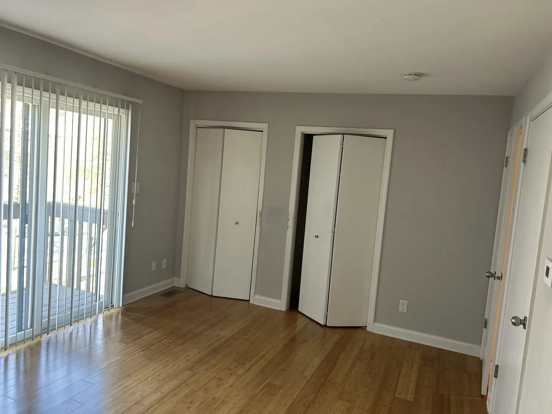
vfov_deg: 53.1
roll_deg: -4.7
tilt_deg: -5.1
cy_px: 207
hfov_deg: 67.3
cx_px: 276
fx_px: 415
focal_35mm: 26
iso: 125
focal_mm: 5.7
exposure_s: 1/60
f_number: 1.5
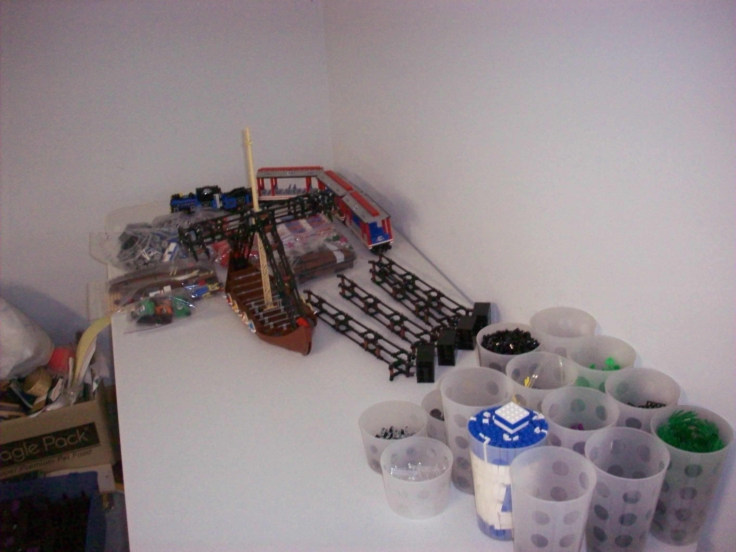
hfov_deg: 50.1
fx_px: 787
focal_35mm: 37
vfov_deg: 38.7
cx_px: 368
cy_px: 276
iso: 400
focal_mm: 6.2
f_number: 2.8
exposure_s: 1/64
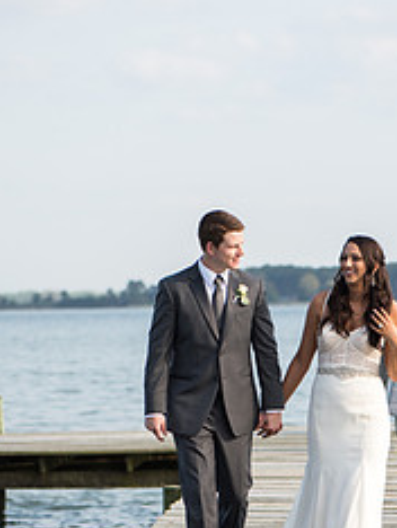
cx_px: 228
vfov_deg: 10.2
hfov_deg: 7.7
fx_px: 2961
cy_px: 271
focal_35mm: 194
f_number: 3.5
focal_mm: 105
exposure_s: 1/1250
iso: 100
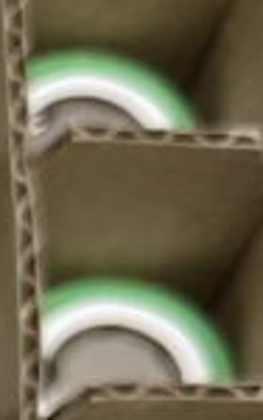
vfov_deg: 9.1
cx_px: -800
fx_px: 2152
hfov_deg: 5.9
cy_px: 1249
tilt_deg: -74.6
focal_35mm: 188
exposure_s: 1/105
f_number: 1.6
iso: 125
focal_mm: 5.1
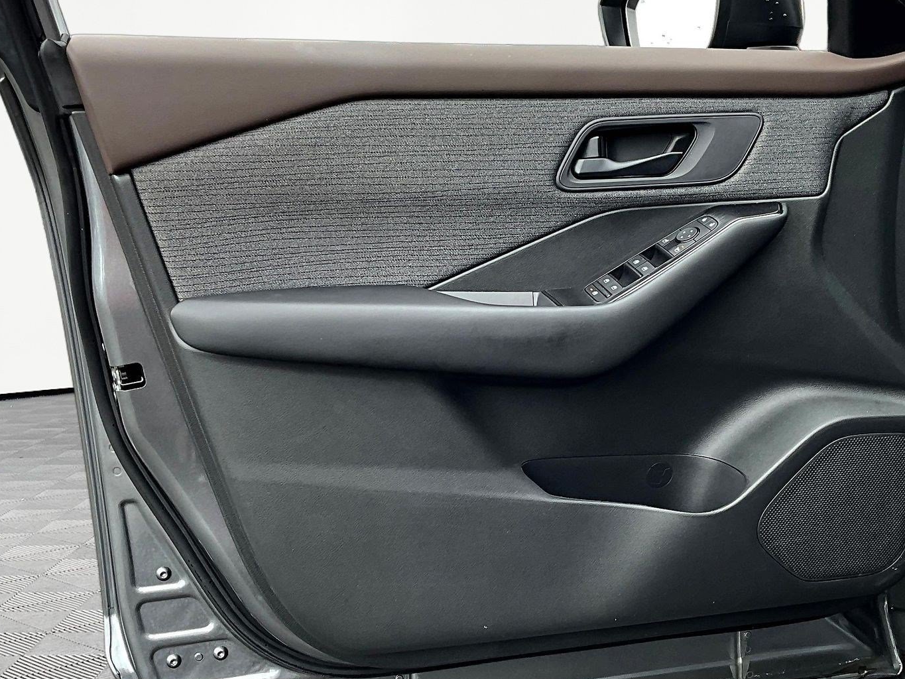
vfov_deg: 41.8
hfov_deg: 53.8
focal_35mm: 34
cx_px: 513
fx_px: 889
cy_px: 354
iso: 25
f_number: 1.8
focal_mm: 3
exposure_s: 1/122
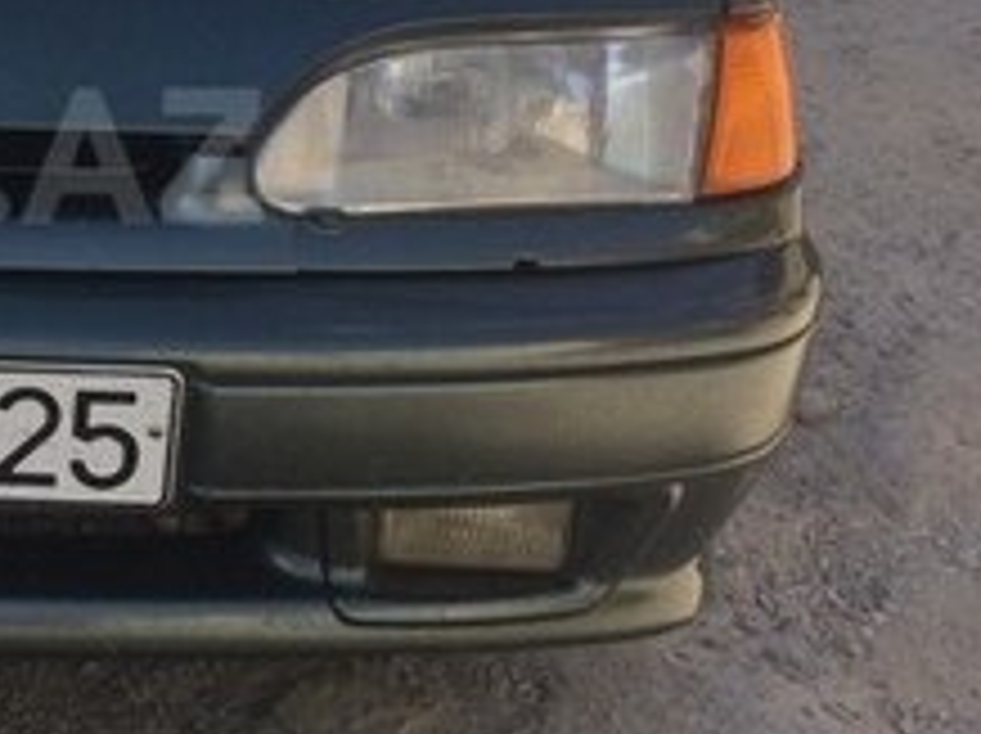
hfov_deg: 20.8
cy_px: 155
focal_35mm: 88
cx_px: -198
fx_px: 2491
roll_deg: -2.0
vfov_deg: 16.6
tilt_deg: -18.2
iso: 32
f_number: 2.2
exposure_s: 1/855
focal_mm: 4.15
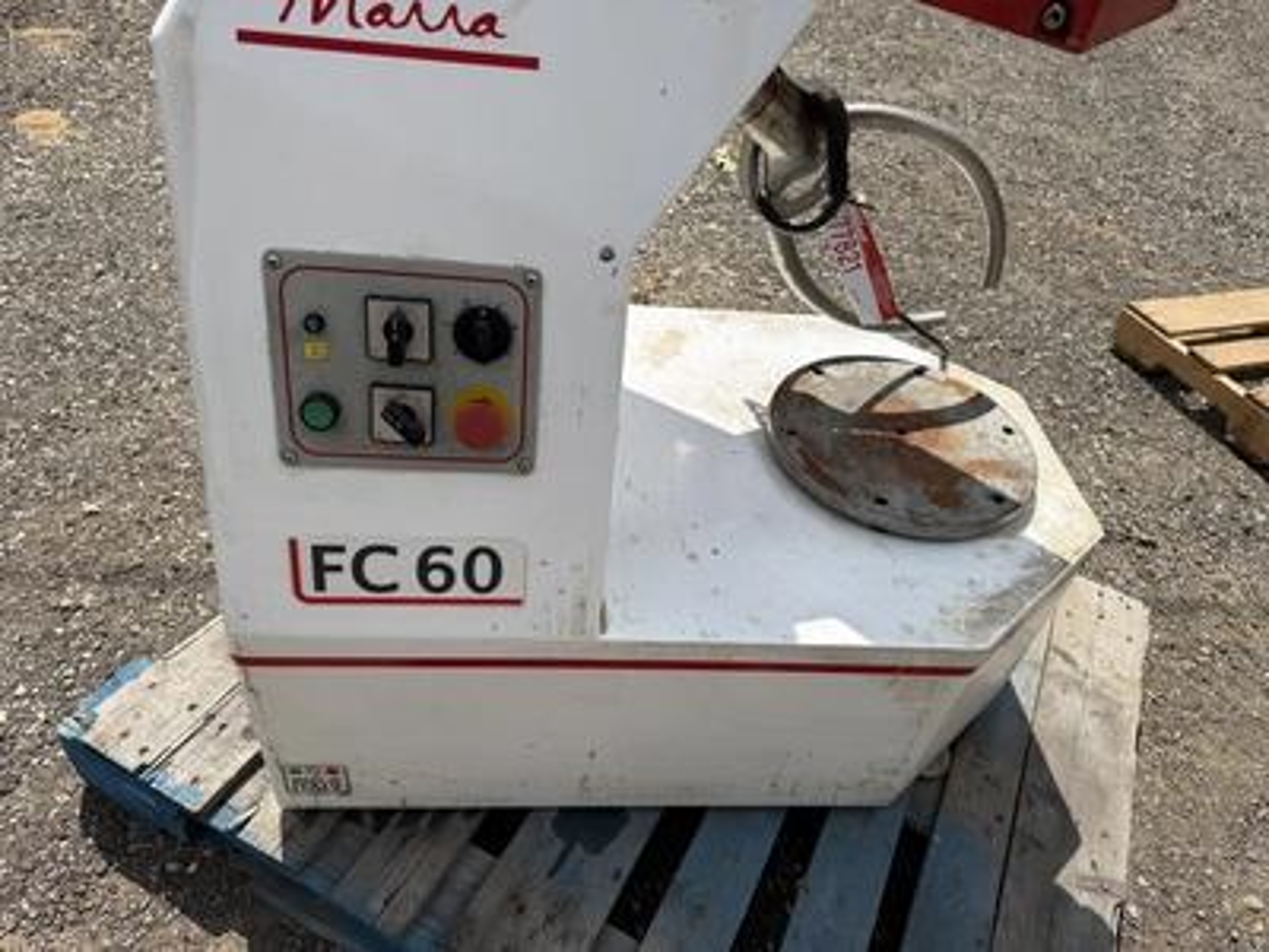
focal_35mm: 24
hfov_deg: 71.6
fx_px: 880
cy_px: 476
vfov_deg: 56.8
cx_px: 634
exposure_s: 1/5319
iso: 80
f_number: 1.78
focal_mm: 6.76
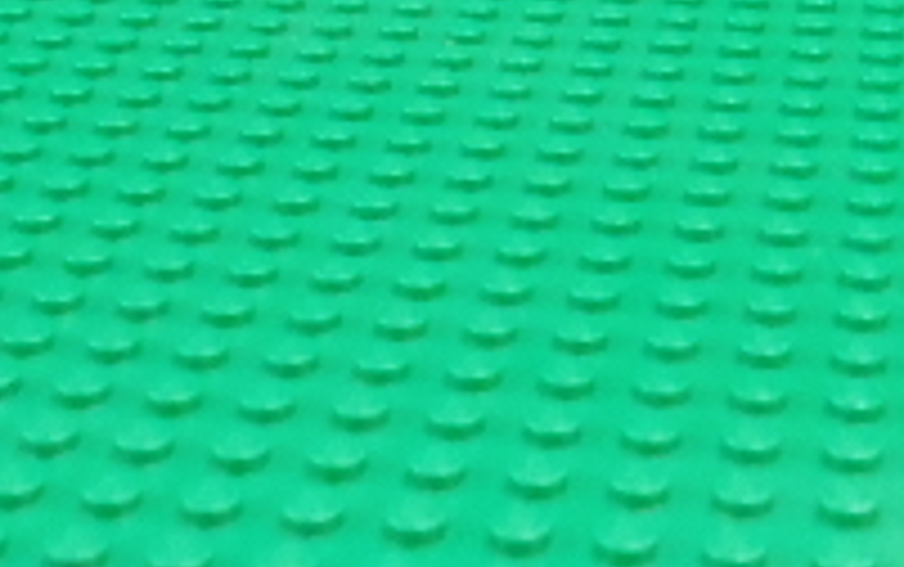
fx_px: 2416
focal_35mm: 98
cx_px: 459
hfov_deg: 21.2
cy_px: -441
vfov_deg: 12.3
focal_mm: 5.7
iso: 2000
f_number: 4.5
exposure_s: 1/50
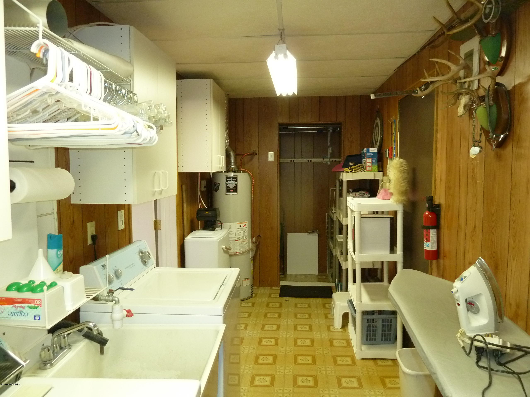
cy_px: 198
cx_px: 265
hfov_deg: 69.4
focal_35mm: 25
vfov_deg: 54.9
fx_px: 383
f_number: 3.3
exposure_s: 1/30
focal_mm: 4.1
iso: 320
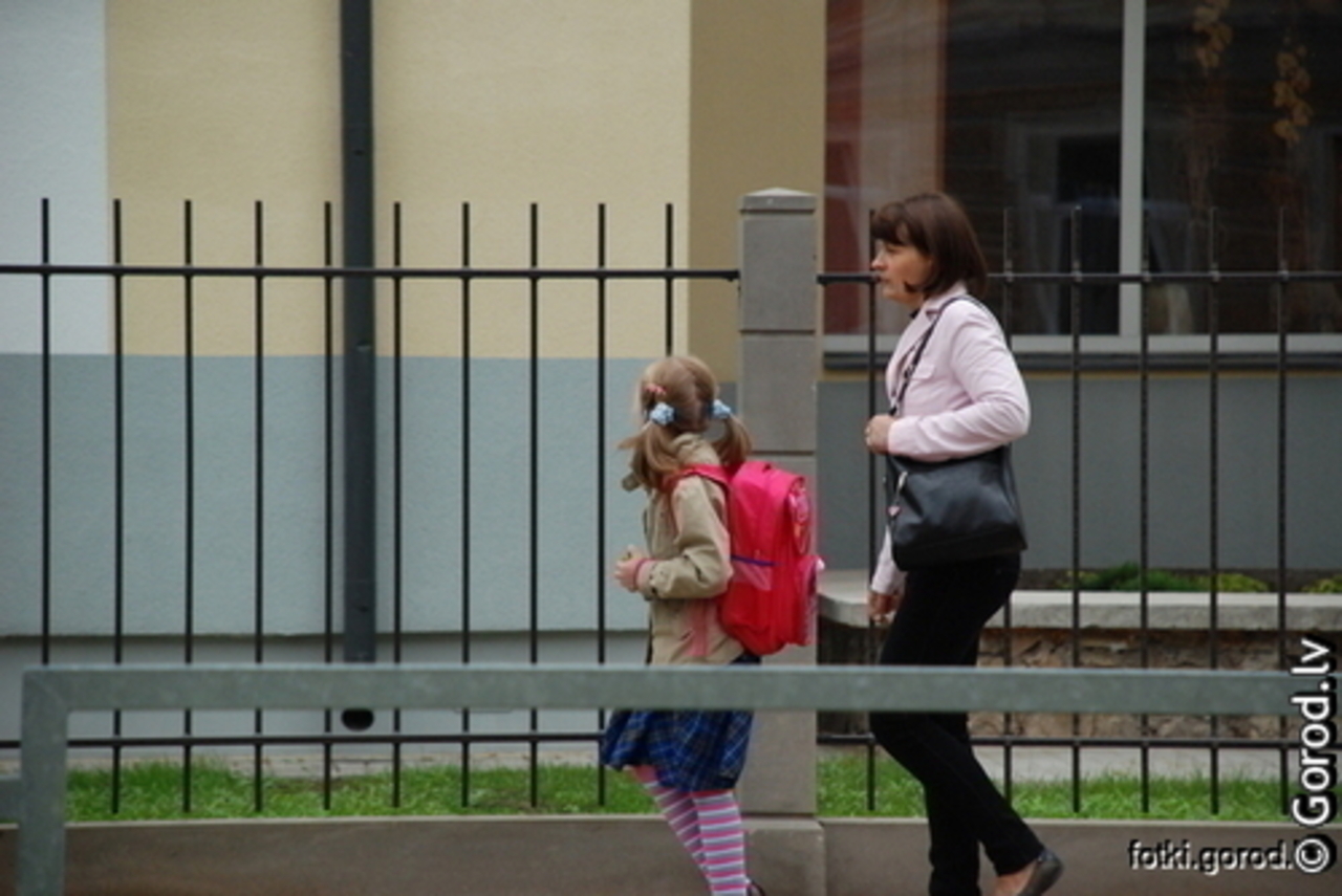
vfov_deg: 6.8
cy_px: 448
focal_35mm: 202
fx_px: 7553
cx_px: 671
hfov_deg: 10.2
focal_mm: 135
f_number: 5.6
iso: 800
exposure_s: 1/500
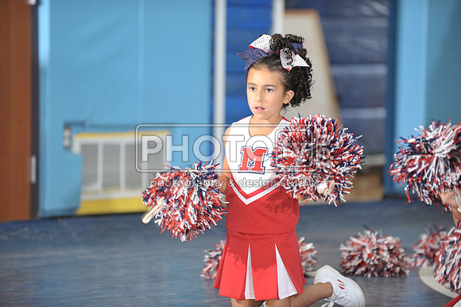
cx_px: 230
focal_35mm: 200
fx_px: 2560
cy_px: 154
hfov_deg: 10.3
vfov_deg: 6.9
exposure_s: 1/100
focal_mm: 200
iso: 500
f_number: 2.8
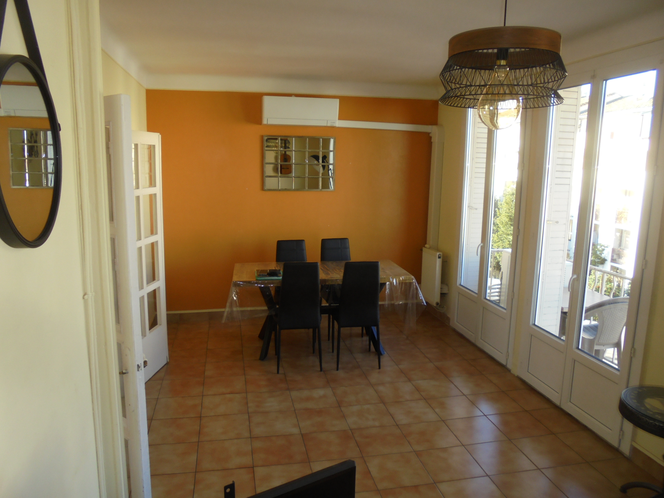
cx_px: 332
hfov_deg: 67.3
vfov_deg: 53.1
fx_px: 499
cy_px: 249
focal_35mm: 26
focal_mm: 4.6
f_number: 3.5
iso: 100
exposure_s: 1/50
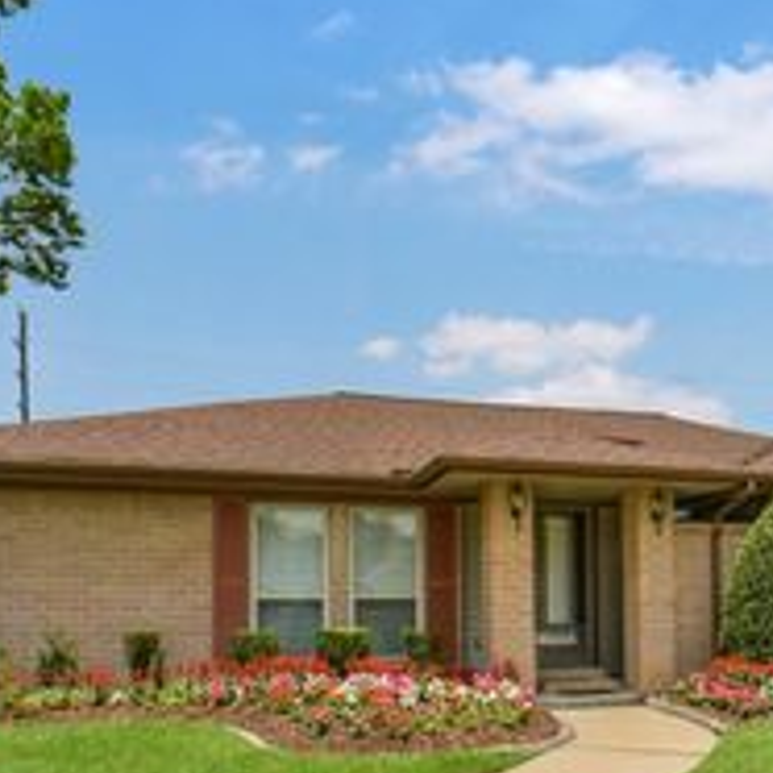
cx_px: 519
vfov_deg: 48.6
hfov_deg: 50.1
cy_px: 601
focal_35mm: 32
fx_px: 808
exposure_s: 1/1000
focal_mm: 14
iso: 500
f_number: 11
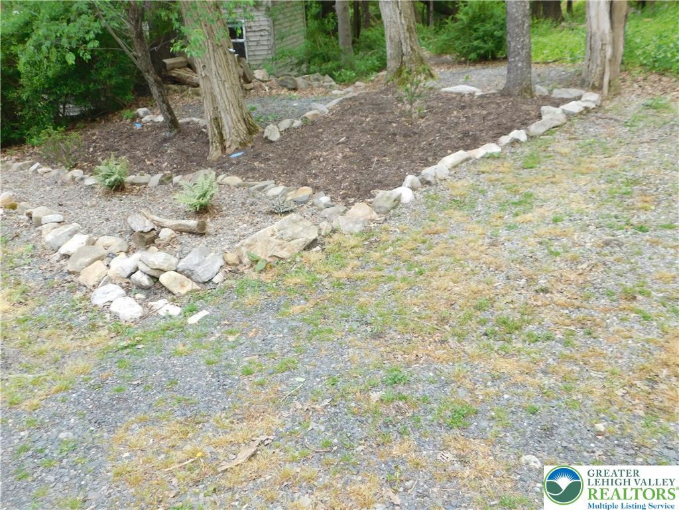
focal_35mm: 30
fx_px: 588
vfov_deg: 46.8
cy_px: 255
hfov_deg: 60.0
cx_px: 340
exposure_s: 1/160
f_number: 3.2
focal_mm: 5.3
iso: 125
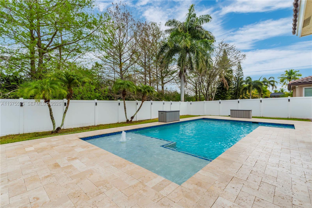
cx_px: 156
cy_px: 104
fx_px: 139
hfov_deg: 96.7
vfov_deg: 73.7
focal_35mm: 16
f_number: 7.1
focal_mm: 16
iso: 100
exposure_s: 1/125
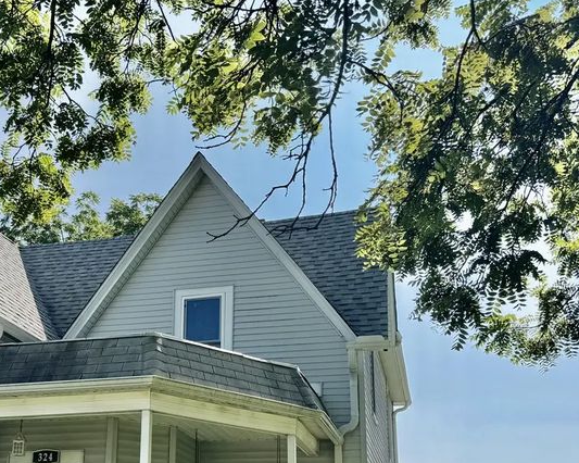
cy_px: 379
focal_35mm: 45
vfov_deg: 32.4
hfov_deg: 40.8
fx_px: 771
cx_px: 206
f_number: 1.78
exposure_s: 1/4049
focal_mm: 6.76
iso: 80
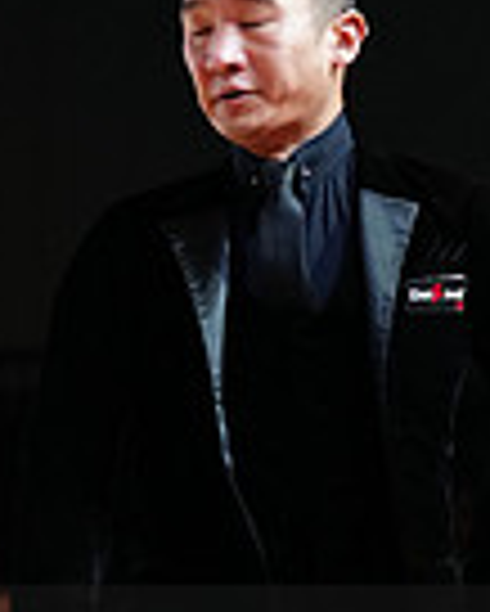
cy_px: 738
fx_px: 10792
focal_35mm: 596
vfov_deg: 3.2
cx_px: 551
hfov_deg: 2.6
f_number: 4
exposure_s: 1/320
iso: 2500
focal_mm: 149
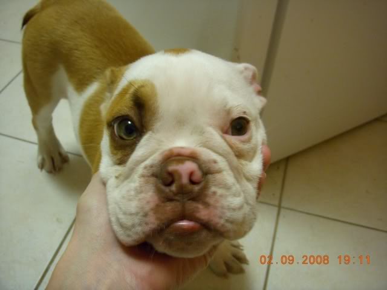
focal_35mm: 38
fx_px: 425
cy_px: 145
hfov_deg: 49.0
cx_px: 194
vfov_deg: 37.7
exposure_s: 1/8
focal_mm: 6.3
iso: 400
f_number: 3.3
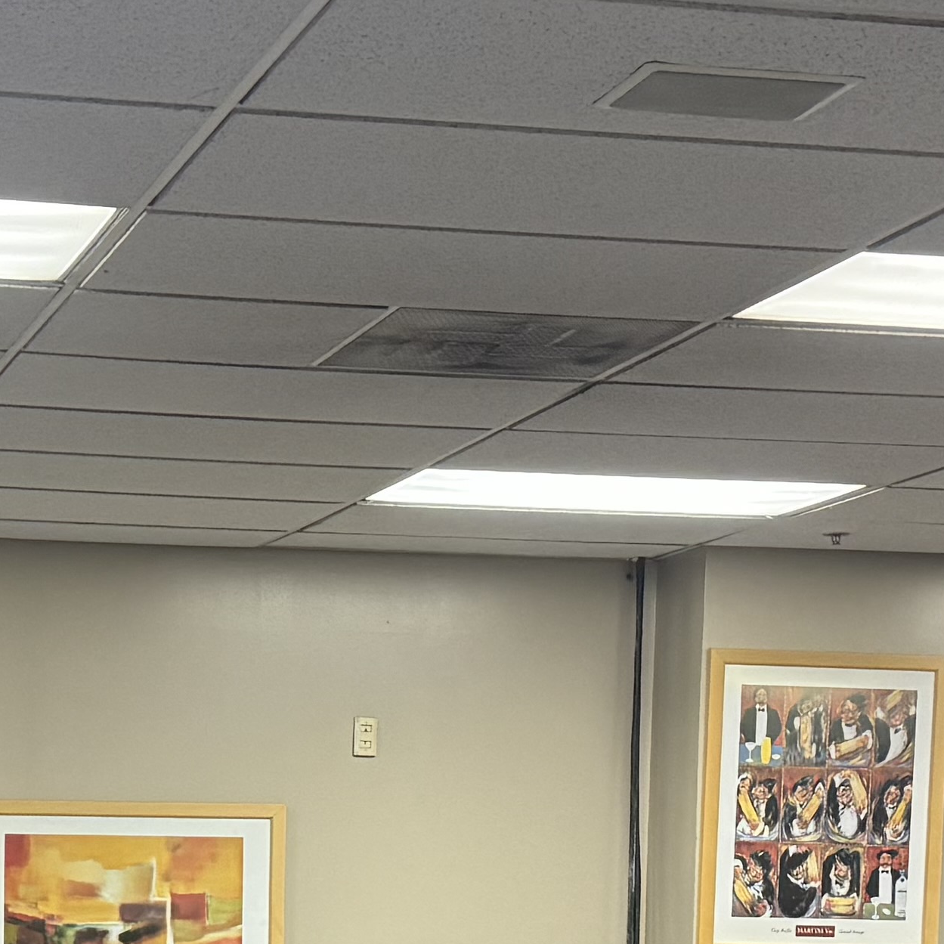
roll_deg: -0.9
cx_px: 149
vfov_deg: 17.3
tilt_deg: -3.1
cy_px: 1072
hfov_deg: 17.7
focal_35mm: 97
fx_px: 2993
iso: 320
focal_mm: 6.76
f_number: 1.78
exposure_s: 1/120
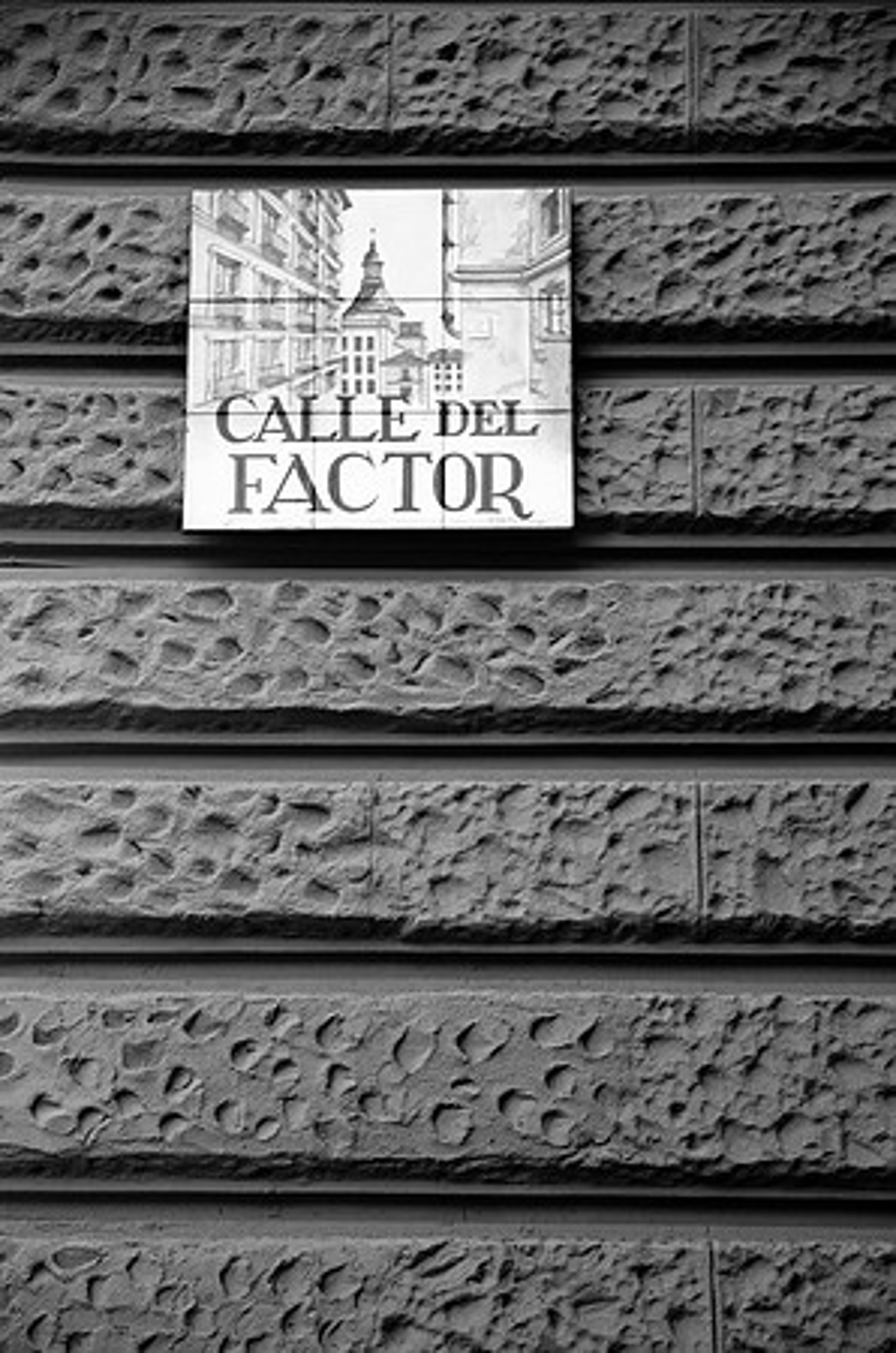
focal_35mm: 82
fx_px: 3094
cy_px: 676
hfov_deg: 16.5
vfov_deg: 24.7
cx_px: 448
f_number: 3.8
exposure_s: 1/80
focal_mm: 55
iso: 800
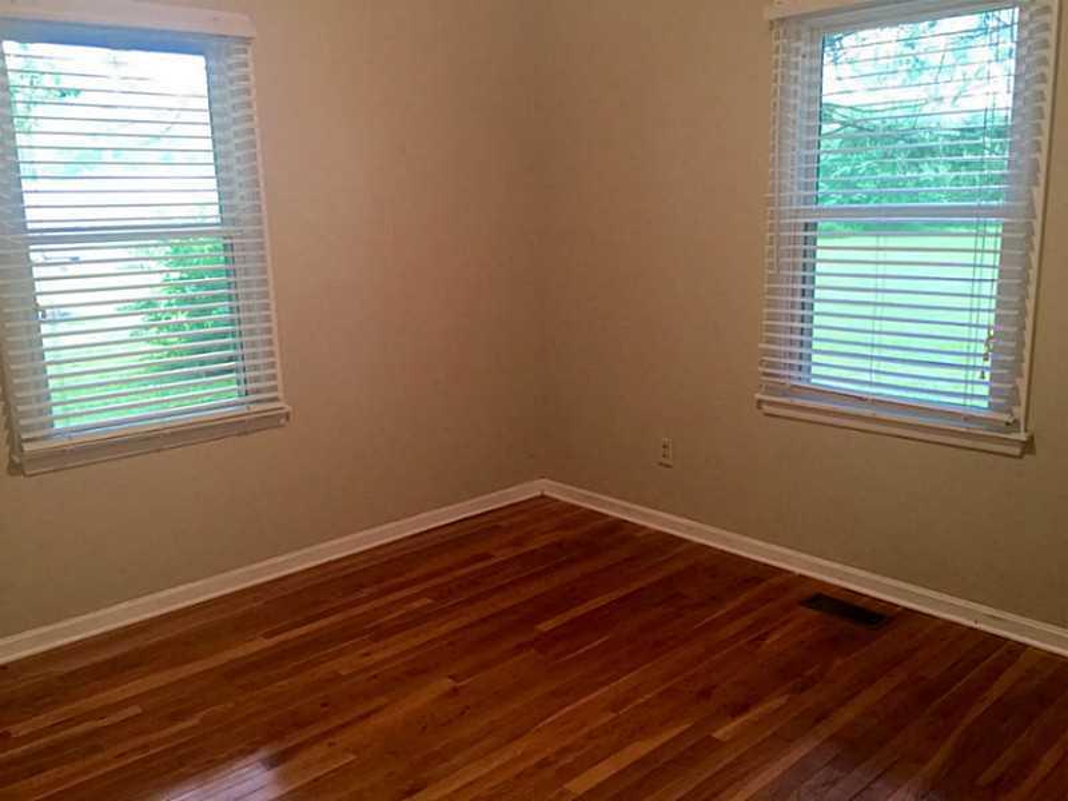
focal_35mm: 29
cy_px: 400
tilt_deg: -11.7
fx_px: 895
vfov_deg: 48.2
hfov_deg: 61.7
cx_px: 534
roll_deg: +0.7
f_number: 2.2
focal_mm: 4.15
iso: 64
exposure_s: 1/15
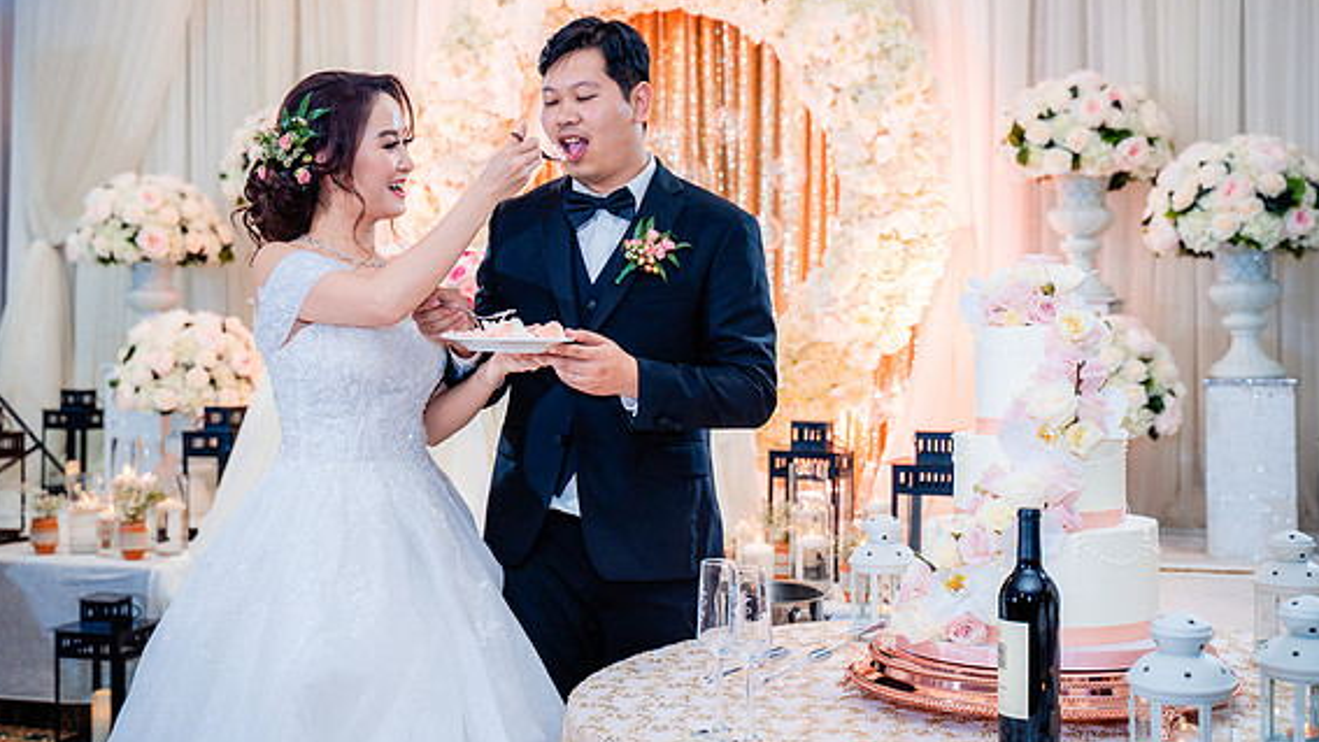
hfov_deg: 39.9
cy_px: 353
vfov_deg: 23.1
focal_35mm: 52
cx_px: 626
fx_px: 1819
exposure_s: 1/160
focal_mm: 44
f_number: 3.5
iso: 800
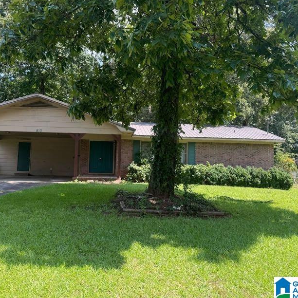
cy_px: 147
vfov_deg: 55.6
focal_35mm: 29
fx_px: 282
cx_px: 129
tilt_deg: +3.1
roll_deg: -1.9
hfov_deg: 55.4
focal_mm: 6.76
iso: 80
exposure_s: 1/609
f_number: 1.78
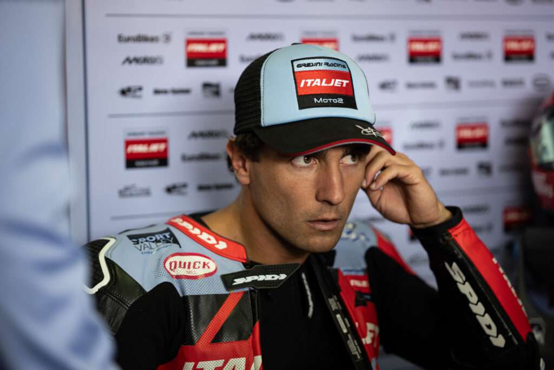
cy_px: 185
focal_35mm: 85
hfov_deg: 23.9
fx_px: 1308
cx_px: 277
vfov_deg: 16.1
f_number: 2
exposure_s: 1/500
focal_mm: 85
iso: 500
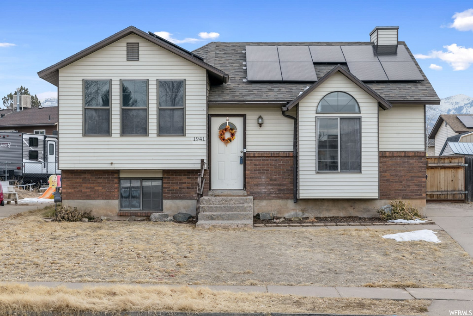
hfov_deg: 30.5
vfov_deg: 20.6
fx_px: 867
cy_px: 158
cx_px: 236
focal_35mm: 66
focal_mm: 66
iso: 100
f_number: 8
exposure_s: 1/60
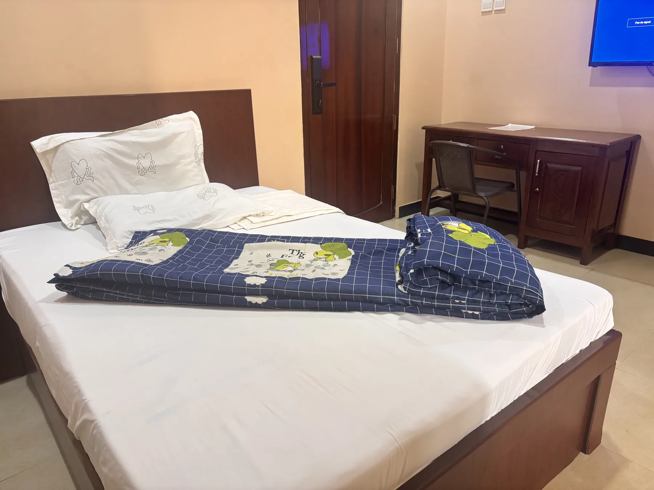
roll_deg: +0.9
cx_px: 327
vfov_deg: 53.1
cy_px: 245
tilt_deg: -20.1
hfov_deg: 67.3
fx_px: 491
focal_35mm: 26
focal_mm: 5.96
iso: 320
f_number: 1.6
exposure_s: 1/50
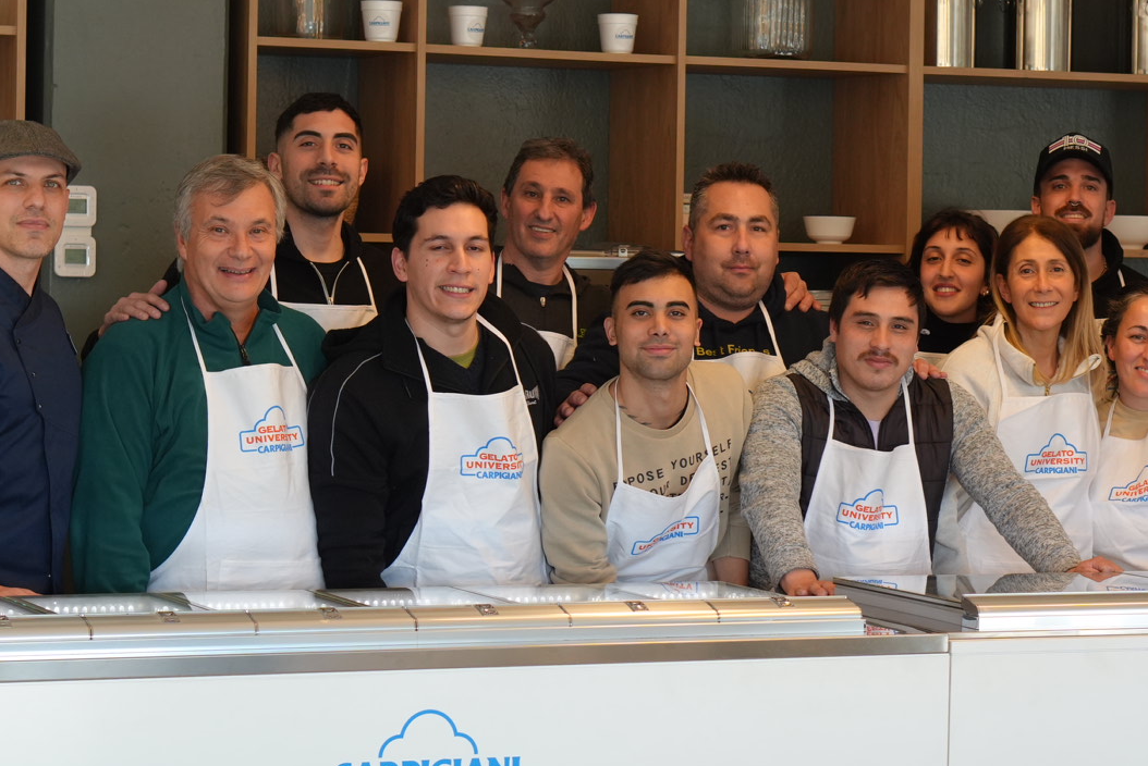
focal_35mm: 115
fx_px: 3669
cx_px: 741
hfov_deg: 17.7
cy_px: 323
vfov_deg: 11.9
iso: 500
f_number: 4
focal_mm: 50
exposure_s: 1/160
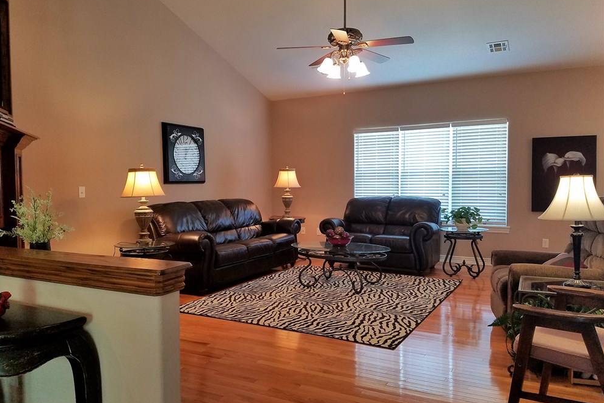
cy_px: 197
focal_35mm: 28
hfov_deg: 65.5
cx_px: 292
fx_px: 470
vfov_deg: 46.4
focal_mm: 4.2
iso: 160
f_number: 1.7
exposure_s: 1/60
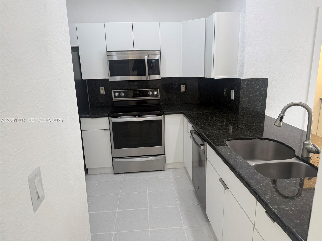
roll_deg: +1.4
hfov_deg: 71.6
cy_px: 120
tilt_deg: -13.1
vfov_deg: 56.8
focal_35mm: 24
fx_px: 223
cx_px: 161
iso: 125
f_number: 1.78
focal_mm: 6.76
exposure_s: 1/120
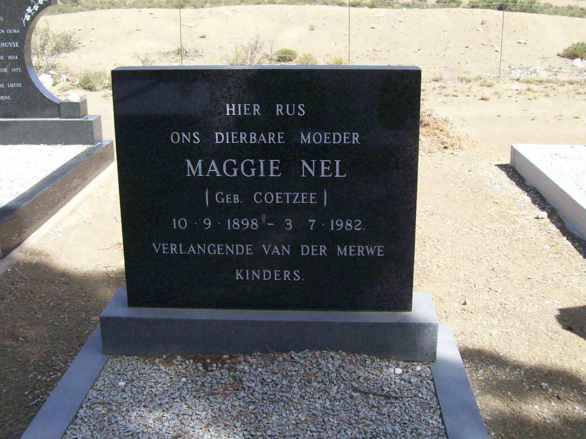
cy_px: 213
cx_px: 302
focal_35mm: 43
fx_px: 728
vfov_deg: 33.6
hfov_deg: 43.9
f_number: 2.7
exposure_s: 1/743
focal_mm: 6
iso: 80
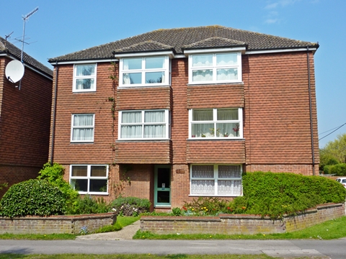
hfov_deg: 52.6
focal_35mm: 35
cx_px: 173
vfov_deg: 40.7
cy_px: 130
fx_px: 350
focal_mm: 5.7
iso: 80
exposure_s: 1/500
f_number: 5
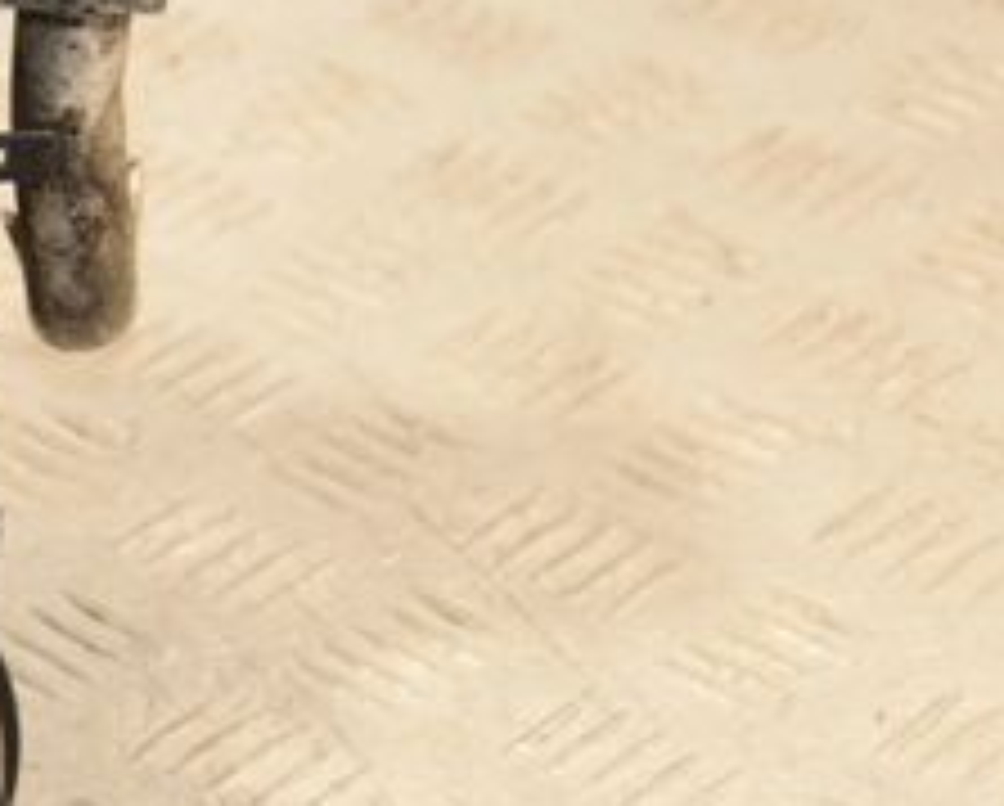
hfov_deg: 10.4
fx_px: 5396
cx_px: -248
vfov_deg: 8.5
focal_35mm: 181
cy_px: 365
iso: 800
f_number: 5.6
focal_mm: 45
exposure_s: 1/200
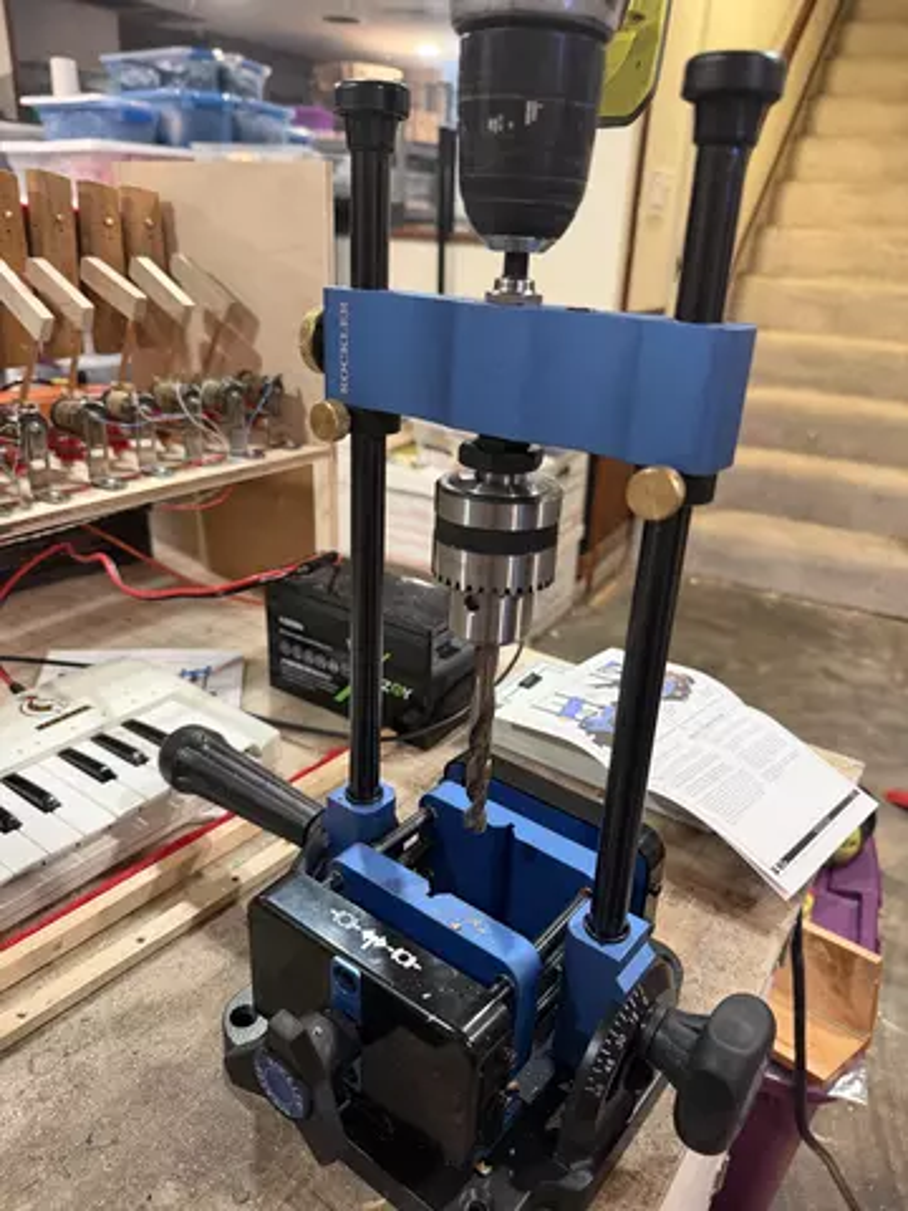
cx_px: 454
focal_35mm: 24
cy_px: 606
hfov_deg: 56.8
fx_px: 839
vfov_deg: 71.6
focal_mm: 6.76
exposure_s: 1/60
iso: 320
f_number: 1.78
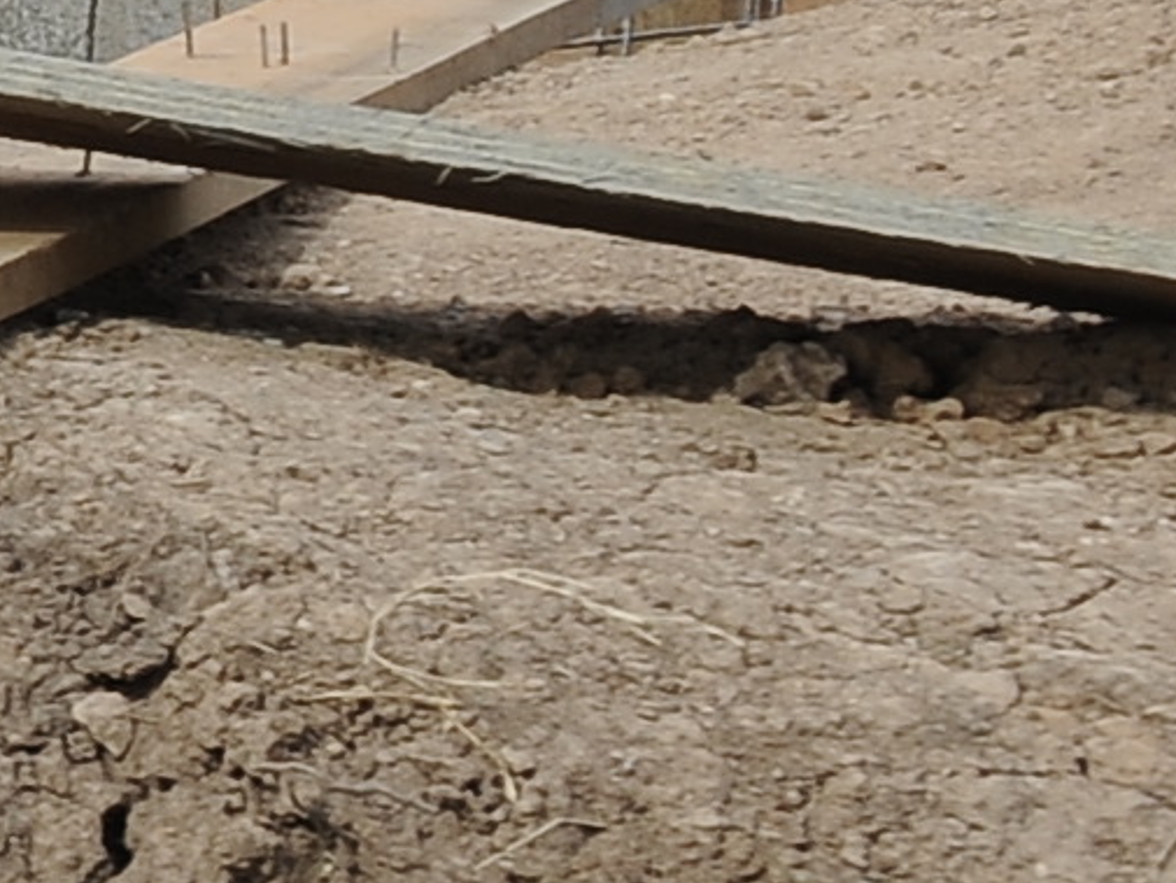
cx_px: -3265
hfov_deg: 6.8
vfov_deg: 6.3
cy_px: -196
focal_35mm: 235
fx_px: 7985
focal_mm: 29
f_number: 8
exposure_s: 1/500
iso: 400
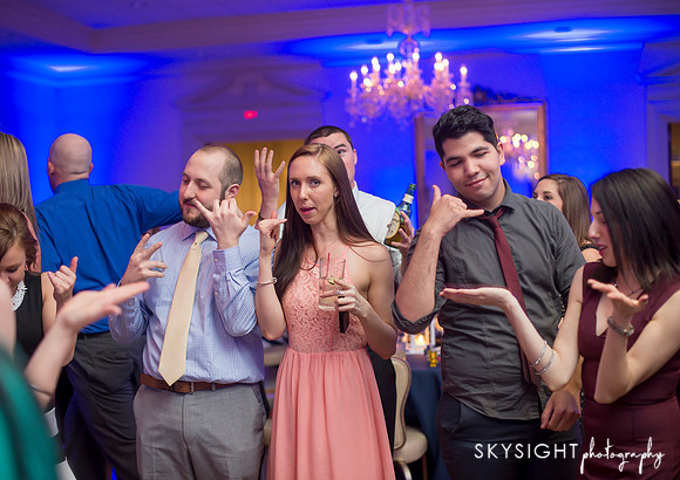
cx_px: 318
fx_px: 1005
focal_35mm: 52
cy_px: 239
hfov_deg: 37.4
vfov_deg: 26.9
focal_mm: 50
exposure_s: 1/80
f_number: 2.2
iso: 1600
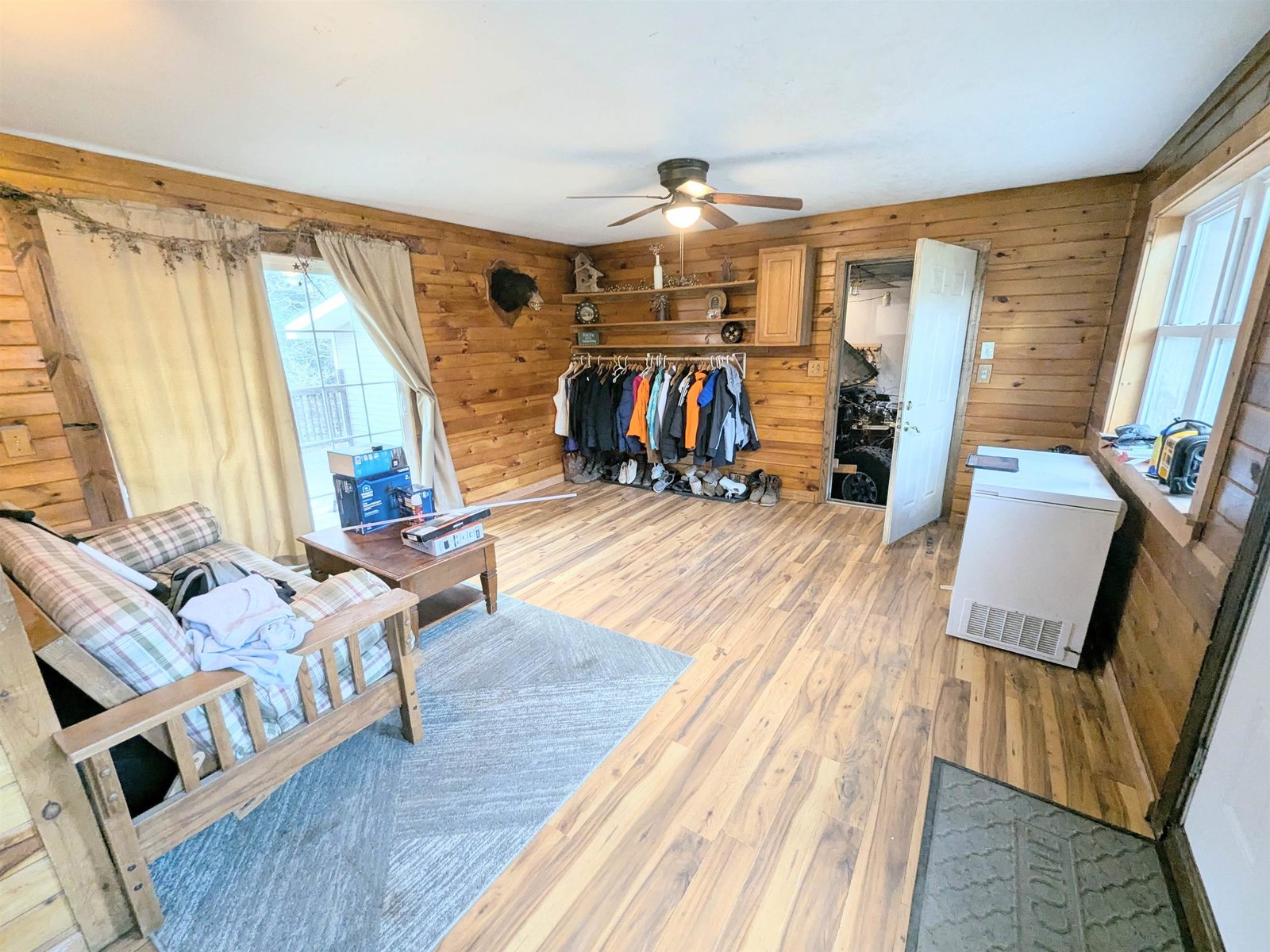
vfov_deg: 89.9
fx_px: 477
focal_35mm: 13
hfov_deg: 106.2
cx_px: 635
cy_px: 476
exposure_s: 1/60
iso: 190
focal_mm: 1.95
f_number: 2.2
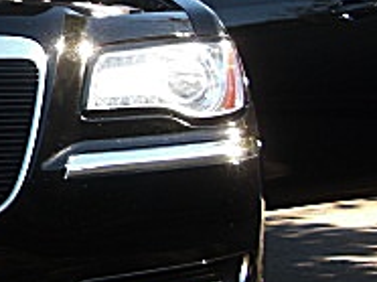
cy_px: 14
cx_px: -188
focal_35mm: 124
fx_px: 1349
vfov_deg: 11.8
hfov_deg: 14.8
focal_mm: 6.3
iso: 50
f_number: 2.8
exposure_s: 1/125
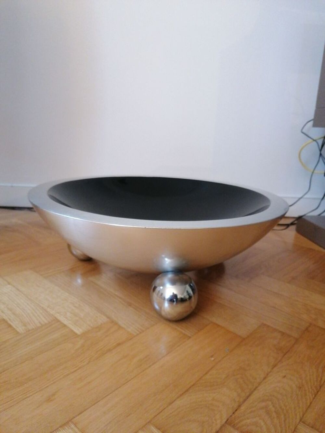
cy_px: 216
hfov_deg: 51.4
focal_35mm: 27
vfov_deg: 65.3
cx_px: 162
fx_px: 338
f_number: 1.8
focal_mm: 4.75
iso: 640
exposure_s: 1/20
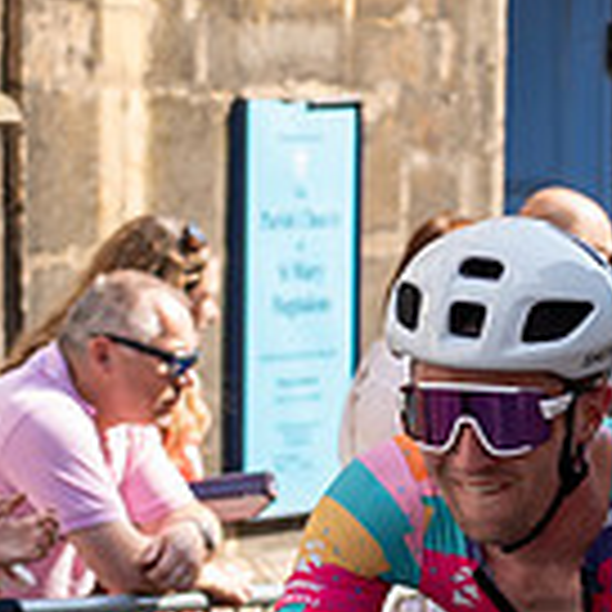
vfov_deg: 5.6
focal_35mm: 315
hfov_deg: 5.6
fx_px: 6301
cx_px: 579
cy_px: 341
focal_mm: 55
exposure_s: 1/500
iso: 100
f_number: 3.5
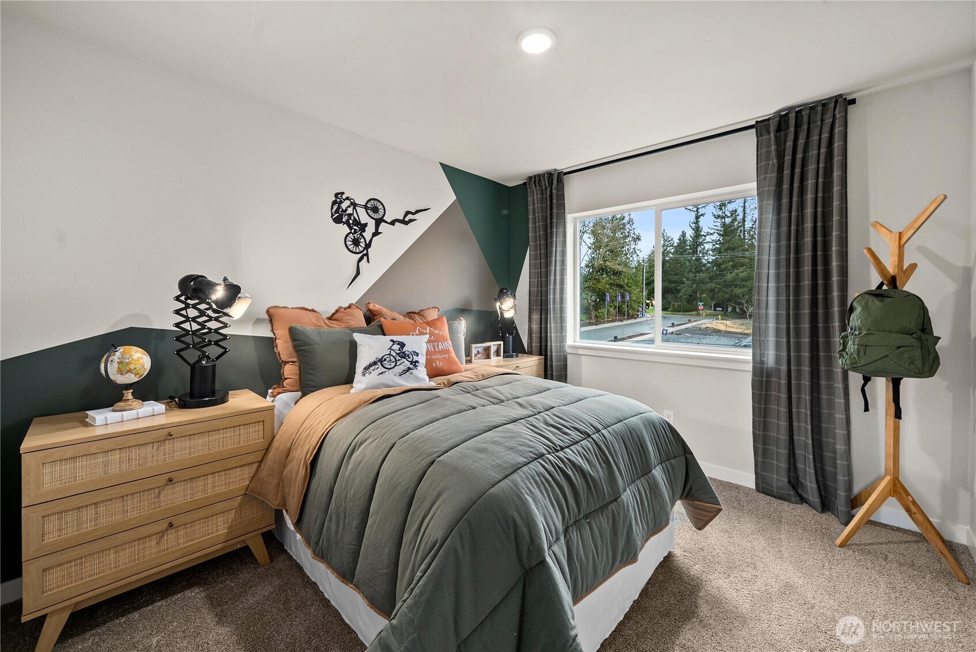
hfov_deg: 108.3
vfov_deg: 85.5
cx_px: 488
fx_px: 353
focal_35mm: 13
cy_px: 326
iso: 1000
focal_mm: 13
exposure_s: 1/4
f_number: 7.1
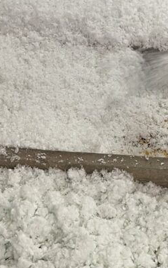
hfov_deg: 18.3
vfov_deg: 29.3
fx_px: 513
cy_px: 154
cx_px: 157
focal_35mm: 70
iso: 64
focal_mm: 4.2
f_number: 1.6
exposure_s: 1/50
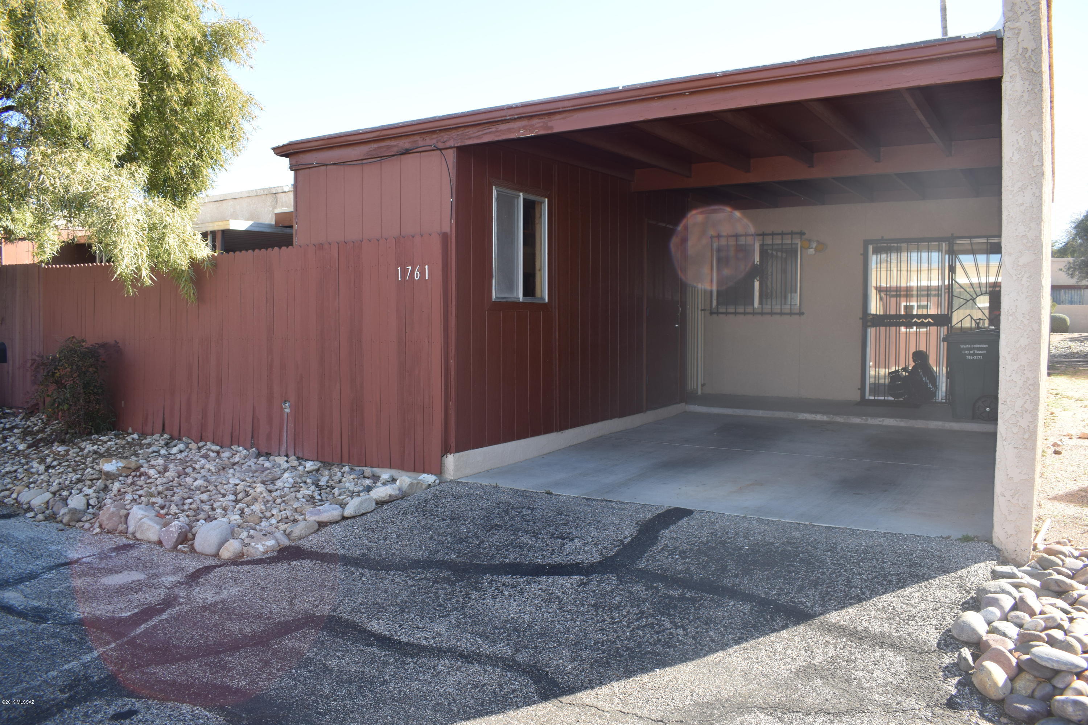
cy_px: 362
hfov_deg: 67.4
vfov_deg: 47.9
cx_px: 544
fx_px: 816
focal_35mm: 27
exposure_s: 1/125
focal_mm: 18
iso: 140
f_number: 5.6
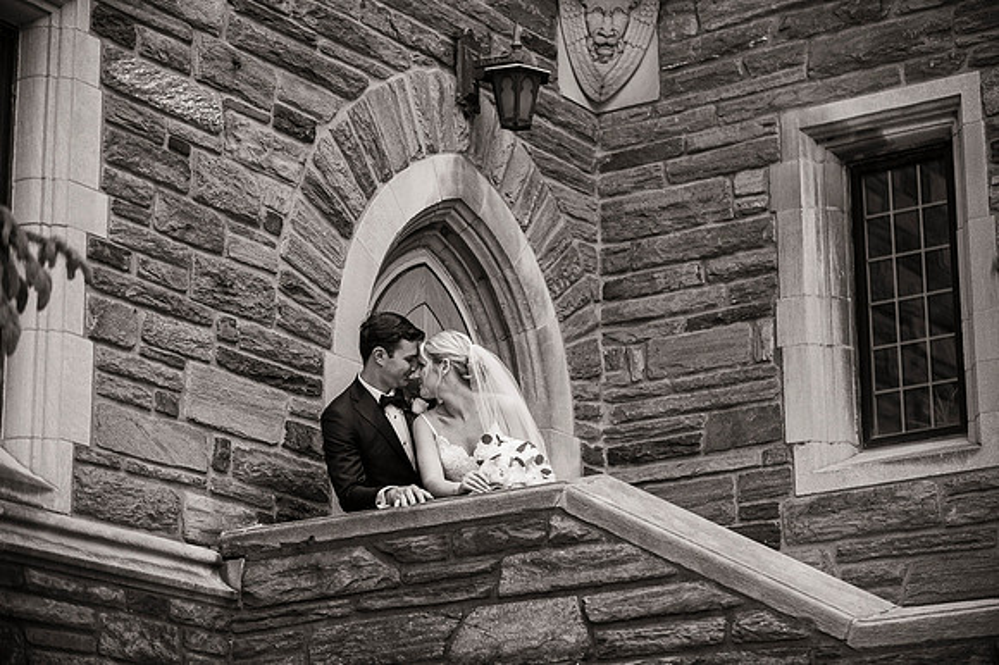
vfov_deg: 14.4
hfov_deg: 21.5
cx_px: 500
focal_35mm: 95
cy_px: 332
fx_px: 2635
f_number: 2.8
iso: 1600
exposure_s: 1/5000
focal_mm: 95
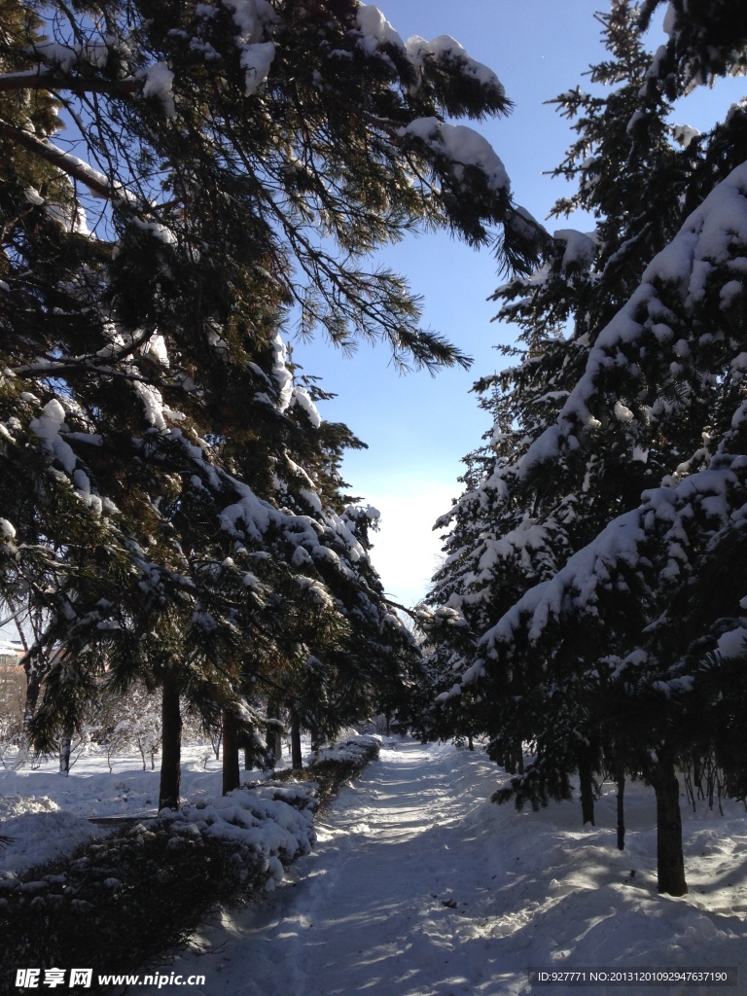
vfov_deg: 55.4
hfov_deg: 42.9
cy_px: 498
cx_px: 374
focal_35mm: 33
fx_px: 950
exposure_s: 1/1695
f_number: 2.4
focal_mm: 4.12
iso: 50
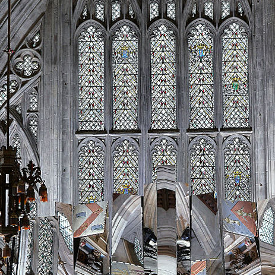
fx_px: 1195
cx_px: 154
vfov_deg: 13.0
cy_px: 245
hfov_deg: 13.1
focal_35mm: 133
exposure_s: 1/160
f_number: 5.6
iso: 1600
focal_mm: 70
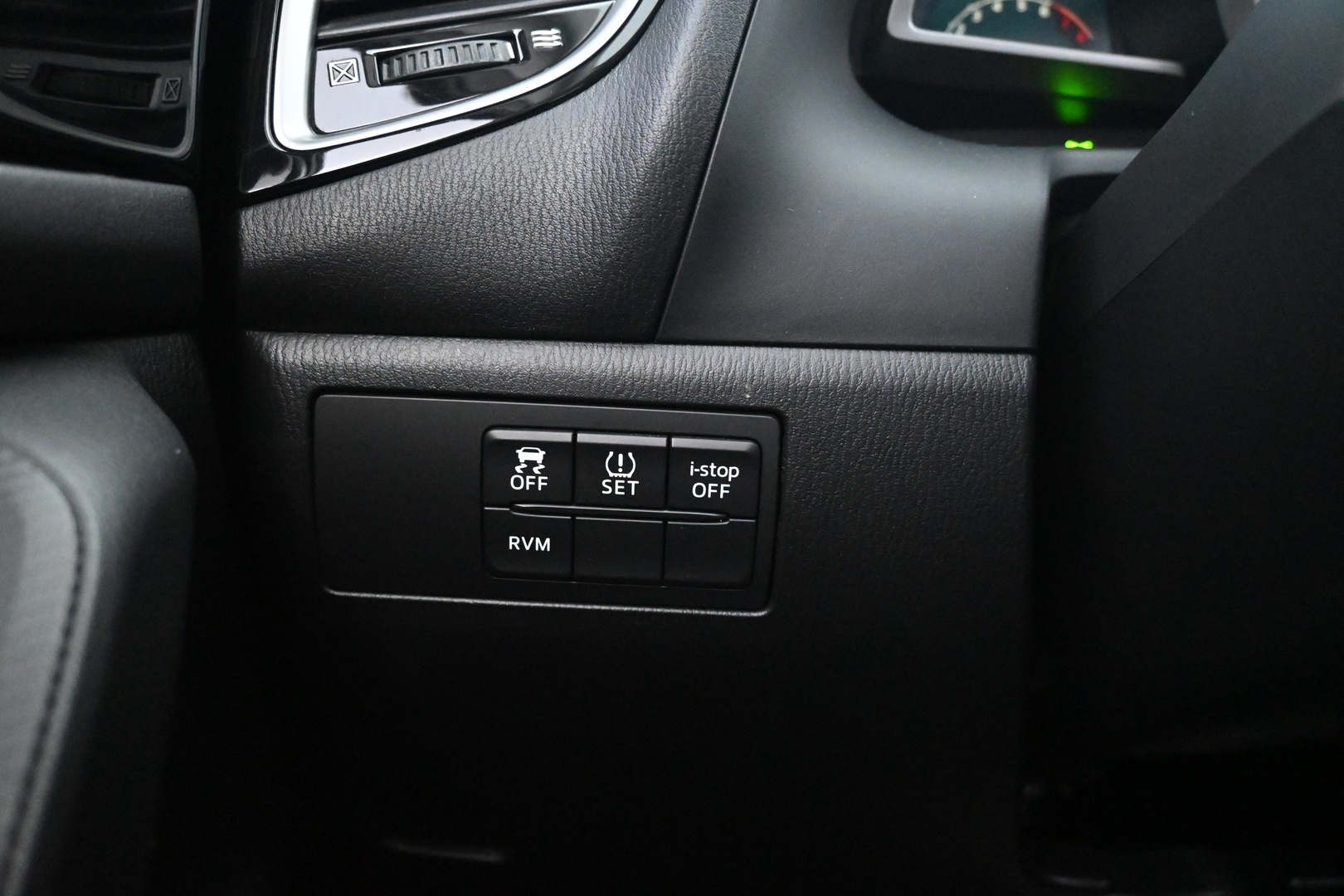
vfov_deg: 42.6
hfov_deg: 60.7
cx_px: 672
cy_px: 448
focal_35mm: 31
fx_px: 1148
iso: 10000
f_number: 3.8
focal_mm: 20.5
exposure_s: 1/30
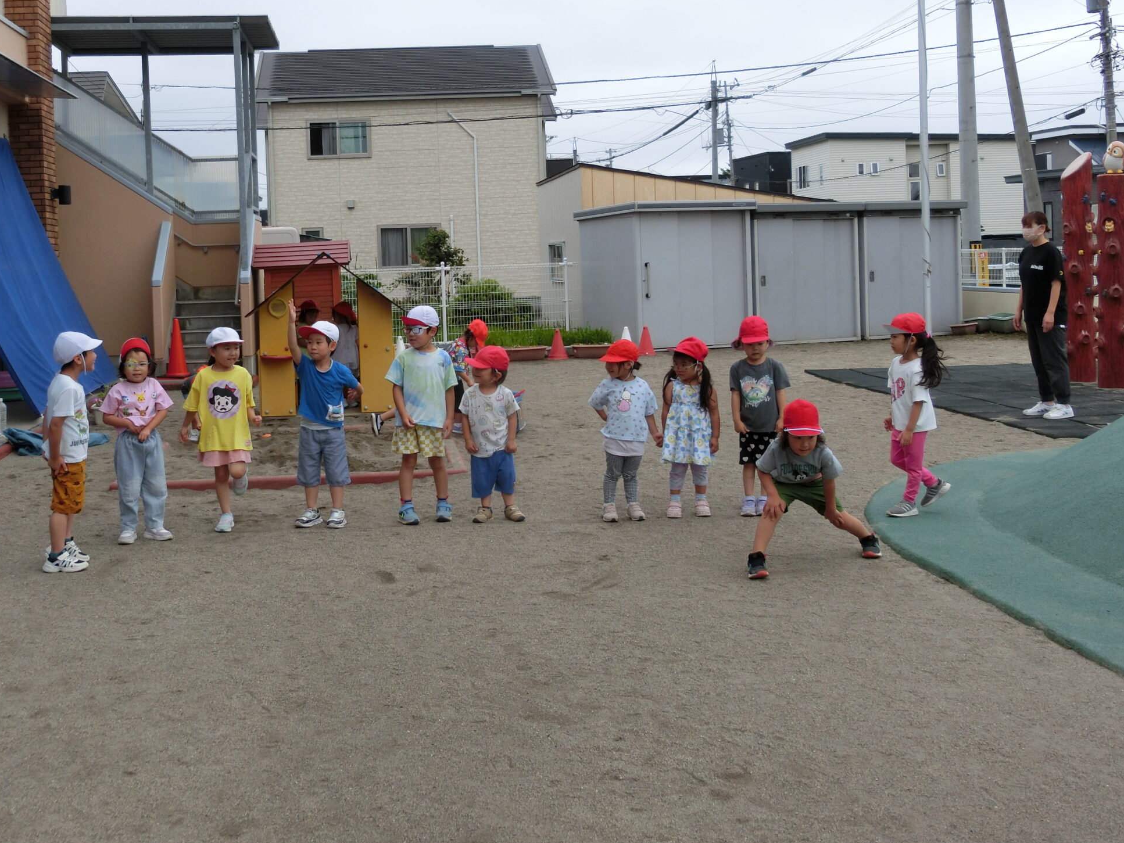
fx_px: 1461
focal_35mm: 45
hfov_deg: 41.9
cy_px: 303
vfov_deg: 32.0
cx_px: 448
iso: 80
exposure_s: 1/400
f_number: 3.9
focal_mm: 6
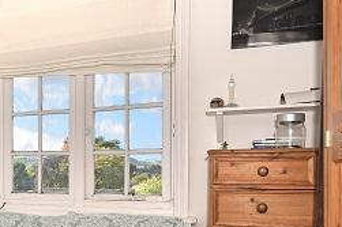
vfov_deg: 27.9
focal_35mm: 47
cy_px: 186
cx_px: -14
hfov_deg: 36.8
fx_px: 446
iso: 160
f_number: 9
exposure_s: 1/100
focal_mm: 18
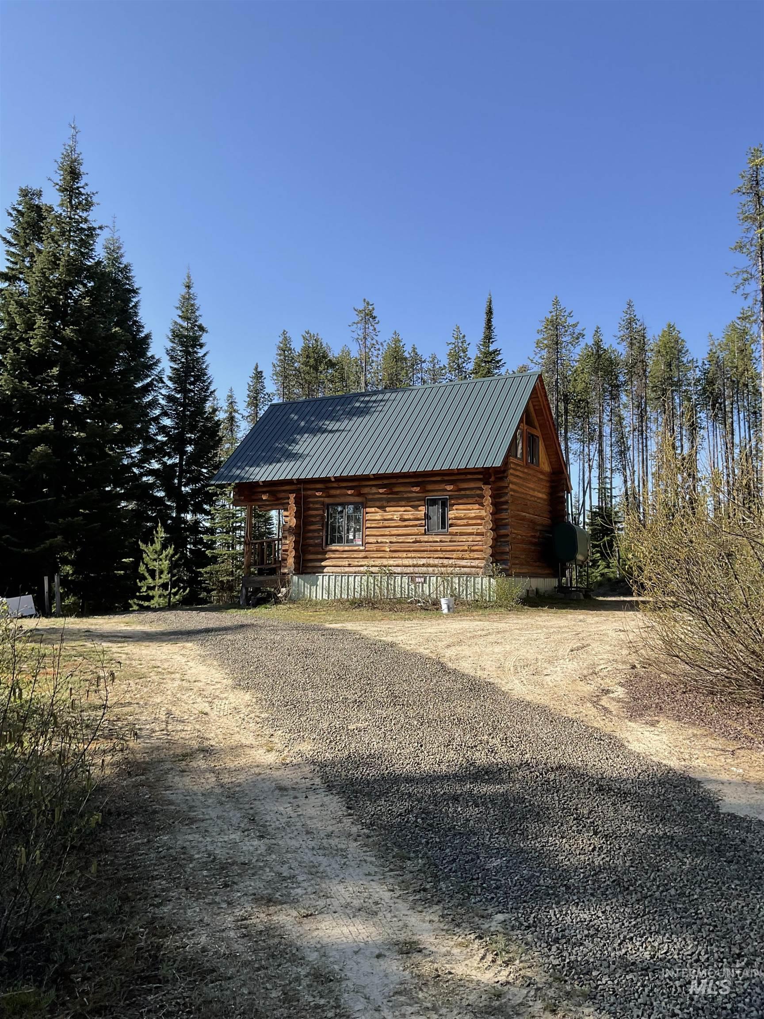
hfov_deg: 48.2
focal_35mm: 29
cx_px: 382
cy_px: 510
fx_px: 853
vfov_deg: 61.7
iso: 16
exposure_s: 1/929
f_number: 1.8
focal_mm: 3
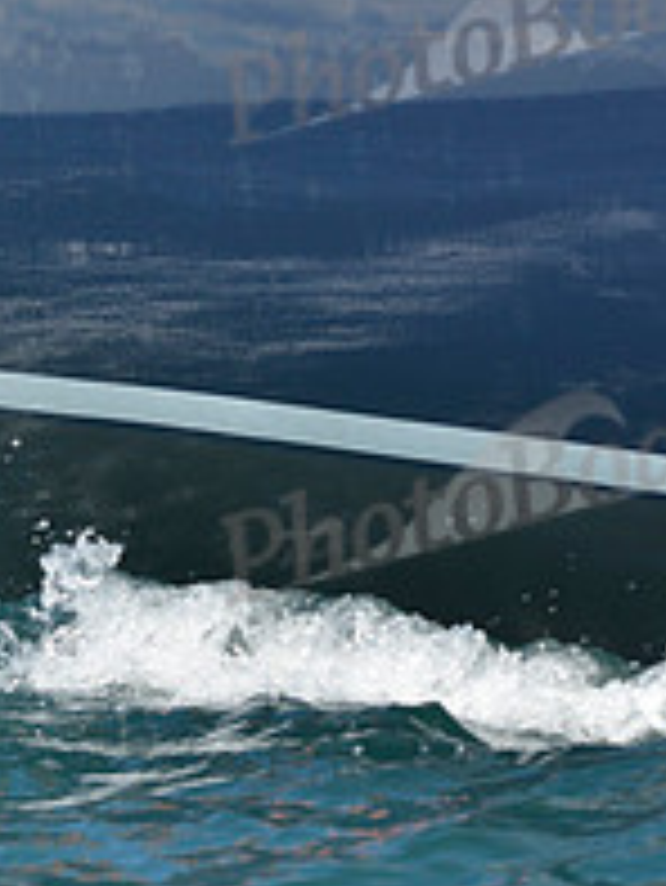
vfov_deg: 2.7
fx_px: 18834
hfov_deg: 2.0
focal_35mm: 735
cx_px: -11
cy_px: -139
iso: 280
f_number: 7.1
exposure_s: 1/800
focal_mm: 260
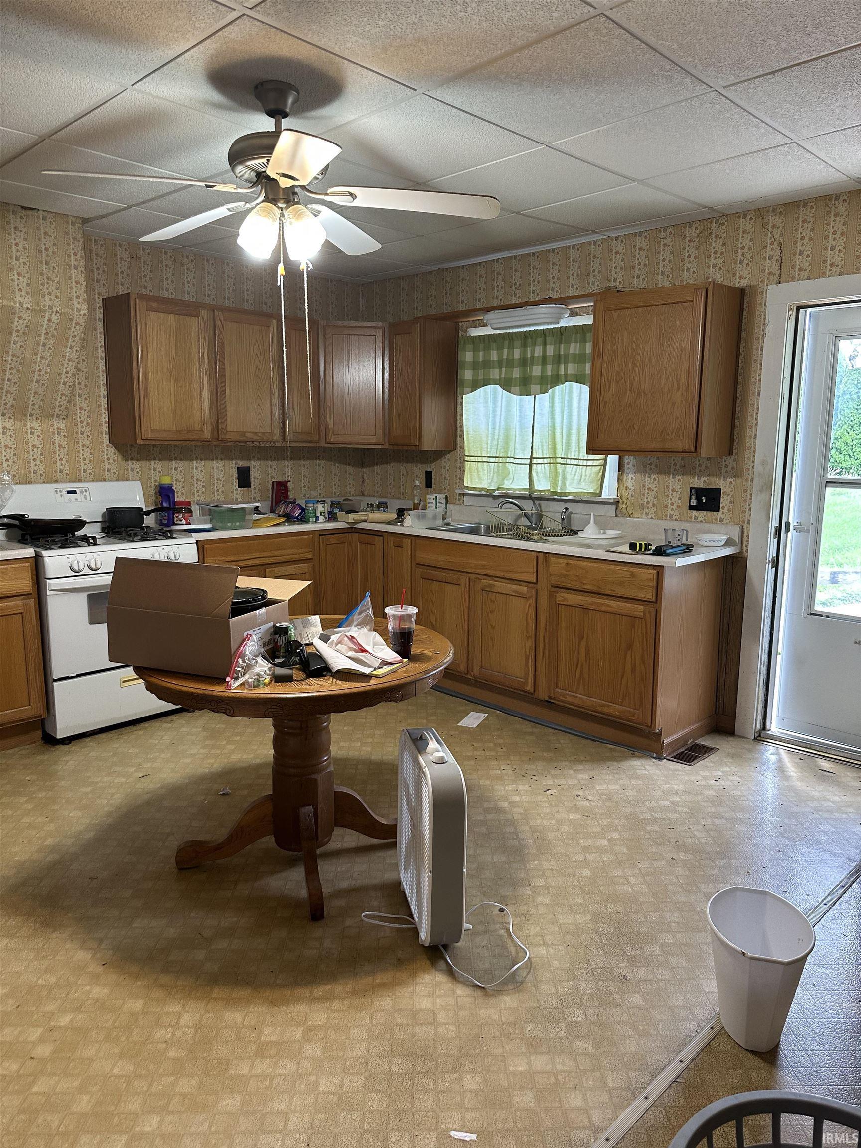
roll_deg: -1.4
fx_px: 796
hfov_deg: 56.8
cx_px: 430
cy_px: 574
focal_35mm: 24
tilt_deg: -9.4
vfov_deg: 71.6
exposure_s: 1/120
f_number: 1.78
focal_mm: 6.86
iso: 200
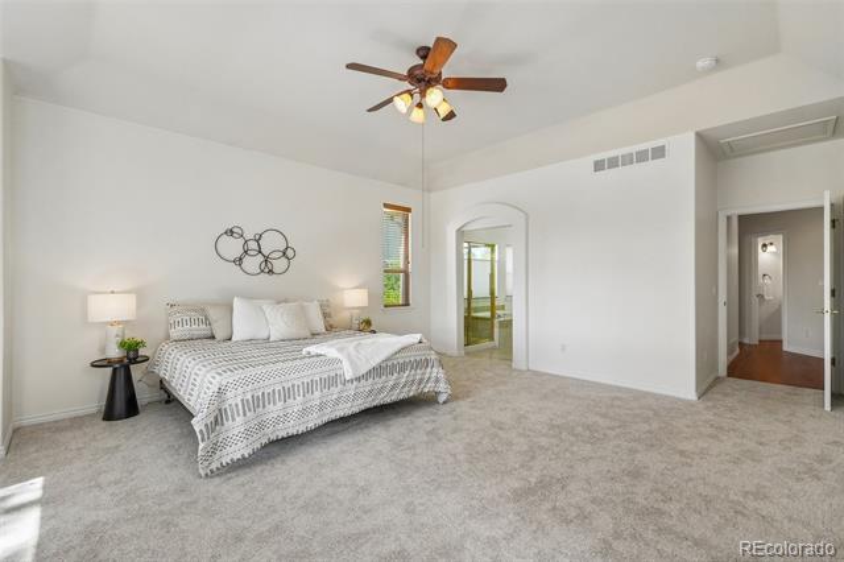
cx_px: 422
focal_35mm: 15
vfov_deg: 77.3
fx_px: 351
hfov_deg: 100.4
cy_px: 281
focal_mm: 10
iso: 800
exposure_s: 1/30
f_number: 8
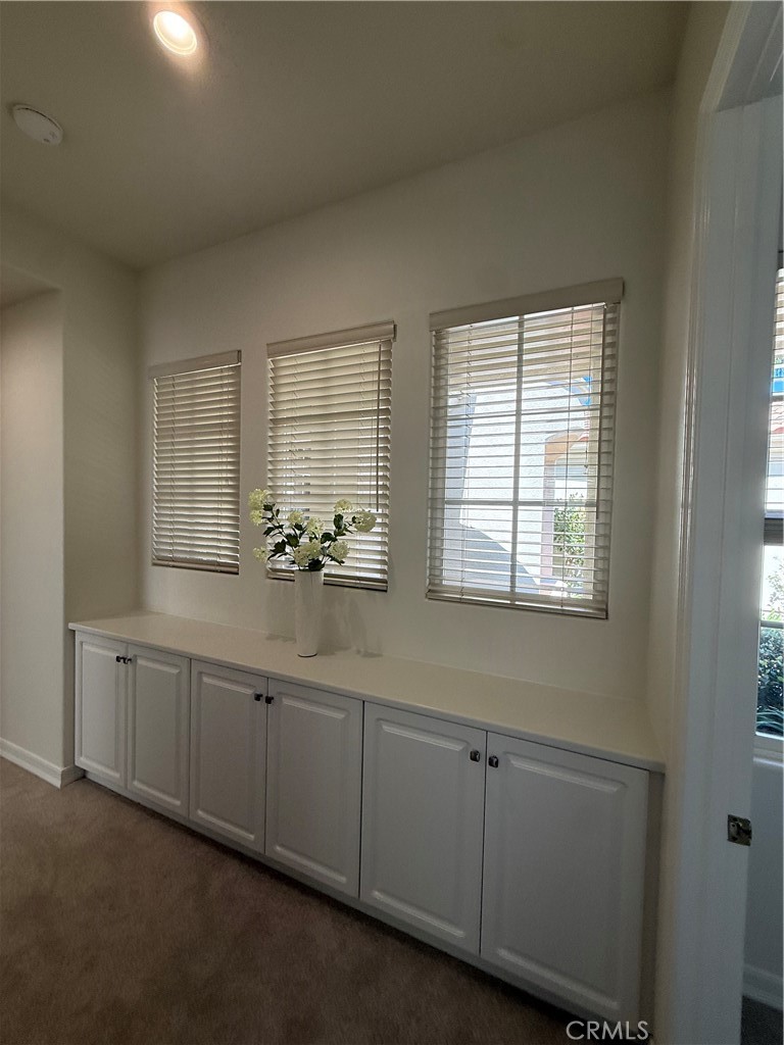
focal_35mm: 14
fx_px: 423
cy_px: 522
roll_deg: -1.6
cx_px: 392
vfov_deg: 102.1
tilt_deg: -1.3
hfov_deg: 85.7
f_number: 2.2
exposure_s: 1/185
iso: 64
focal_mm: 2.22
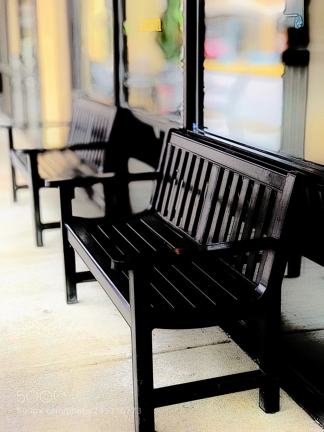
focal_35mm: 57
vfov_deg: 33.8
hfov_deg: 25.7
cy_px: 216
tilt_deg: -12.9
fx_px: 711
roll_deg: +0.4
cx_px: 162
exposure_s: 1/60
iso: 80
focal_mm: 6.6
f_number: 2.8
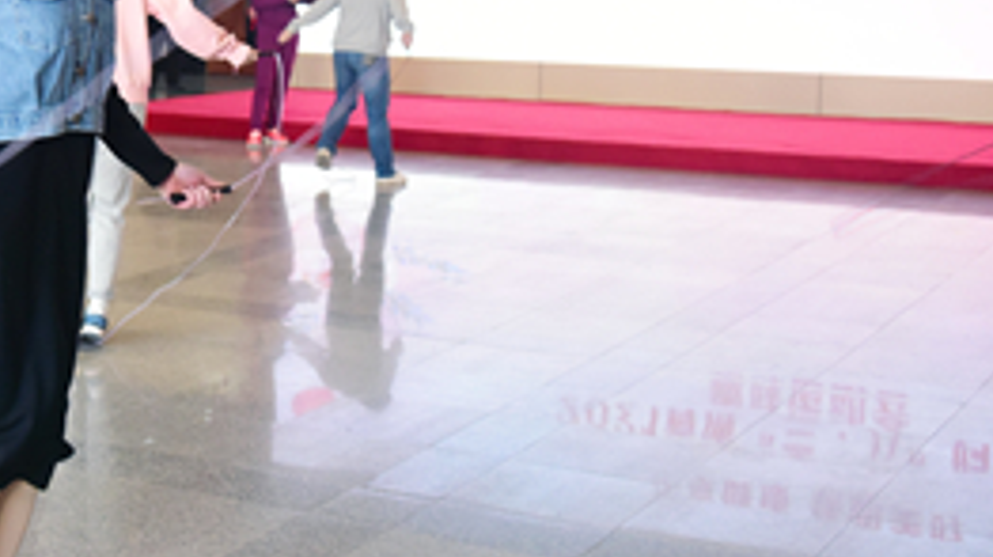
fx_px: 1842
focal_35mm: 70
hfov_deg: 28.7
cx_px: 61
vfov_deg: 17.0
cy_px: 89
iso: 3200
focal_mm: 35
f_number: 4
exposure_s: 1/200
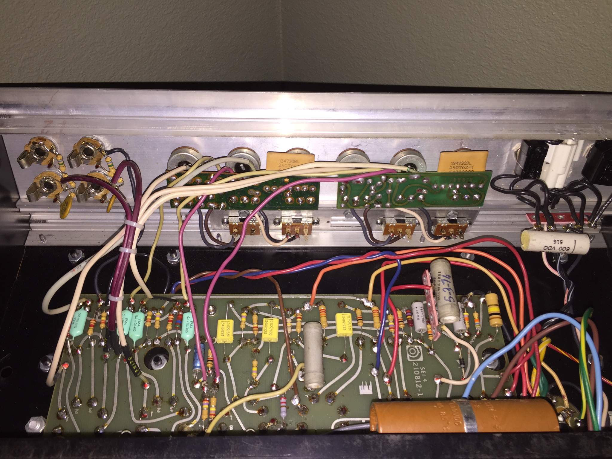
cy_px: 230
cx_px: 306
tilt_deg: -65.5
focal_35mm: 29
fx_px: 513
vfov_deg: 48.2
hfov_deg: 61.7
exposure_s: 1/24
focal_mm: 4.15
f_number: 2.2
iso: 32
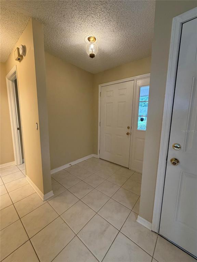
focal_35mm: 14
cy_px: 131
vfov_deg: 102.1
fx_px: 106
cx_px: 98
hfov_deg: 85.7
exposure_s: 1/60
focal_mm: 2.22
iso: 250
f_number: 2.2
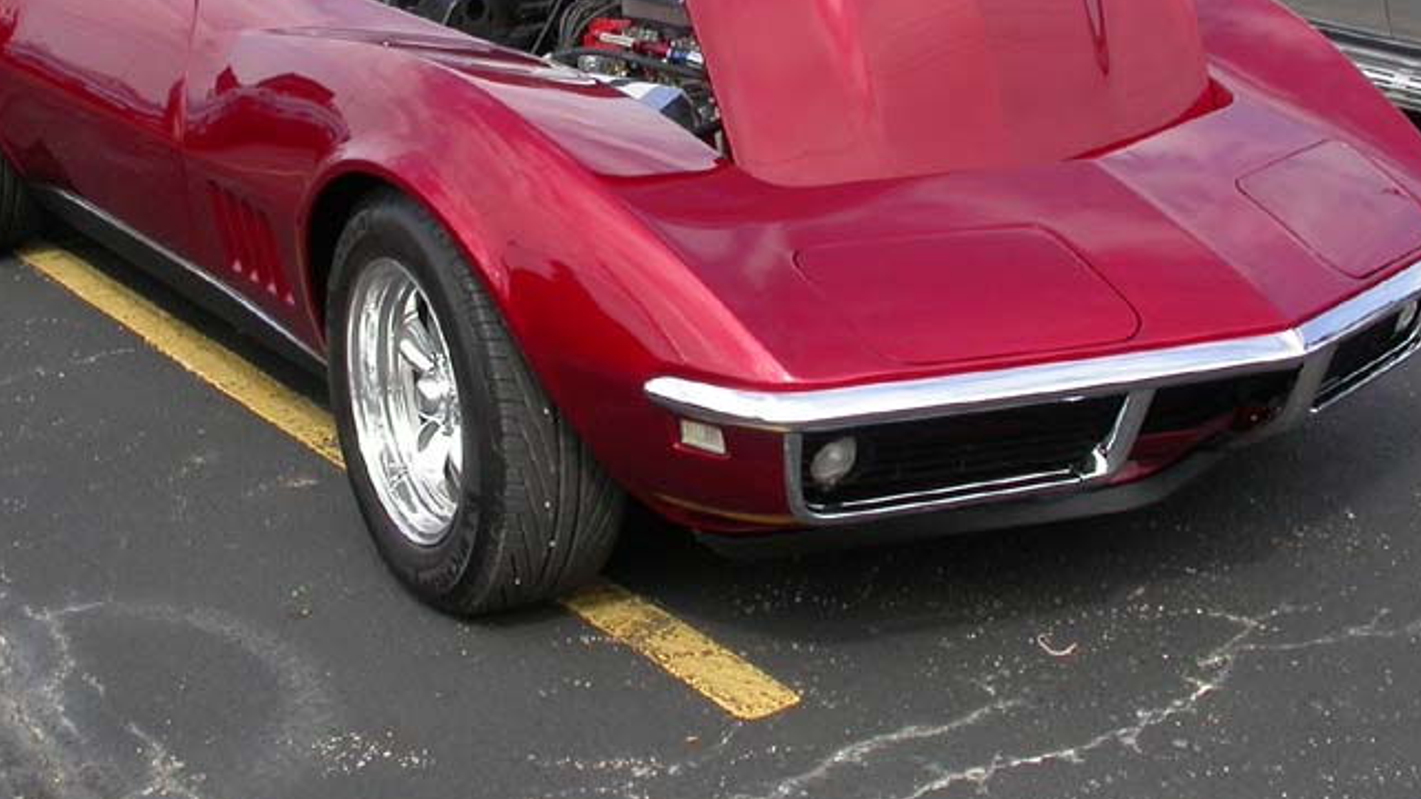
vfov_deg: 17.9
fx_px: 2487
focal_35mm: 66
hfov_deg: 31.9
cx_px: 631
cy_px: 18
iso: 100
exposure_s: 1/270
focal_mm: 7.85
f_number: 6
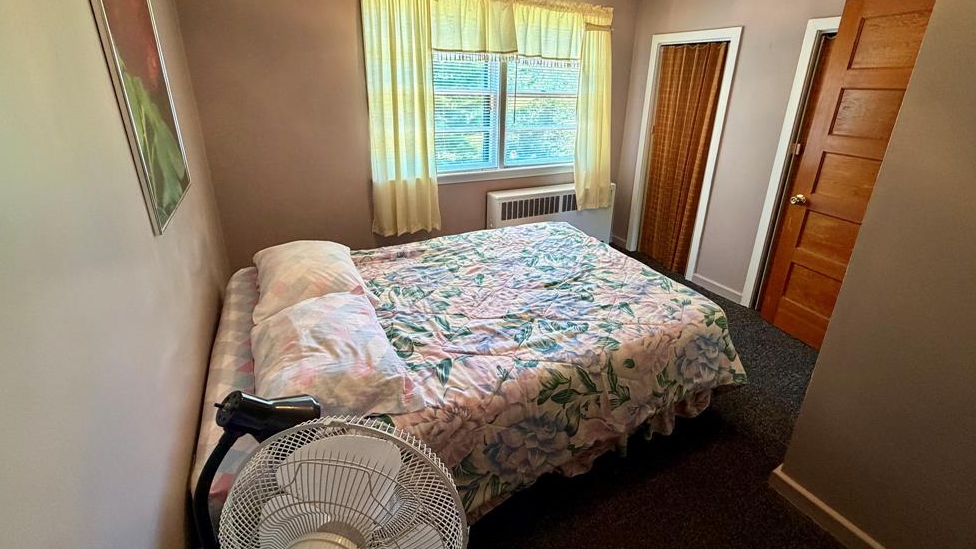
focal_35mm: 16
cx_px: 503
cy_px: 227
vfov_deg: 66.6
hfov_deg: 99.3
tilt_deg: -18.7
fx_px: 414
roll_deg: -1.5
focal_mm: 2.22
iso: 320
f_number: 2.2
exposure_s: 1/60
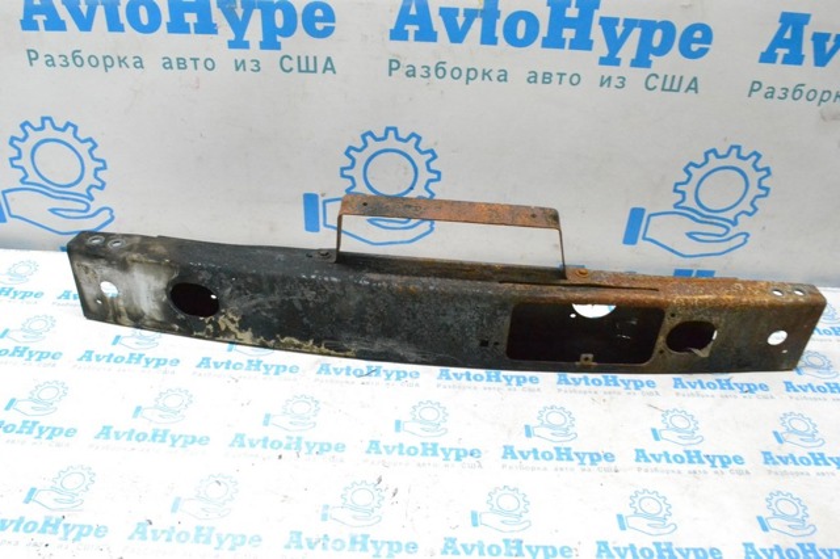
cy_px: 280
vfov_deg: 43.6
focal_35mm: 30
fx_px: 700
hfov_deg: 62.0
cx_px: 420
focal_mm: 20
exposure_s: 1/125
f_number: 10
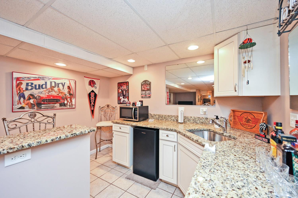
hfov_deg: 104.3
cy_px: 99
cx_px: 149
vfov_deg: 81.2
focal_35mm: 14
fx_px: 116
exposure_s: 1/60
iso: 800
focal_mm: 14
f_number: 4
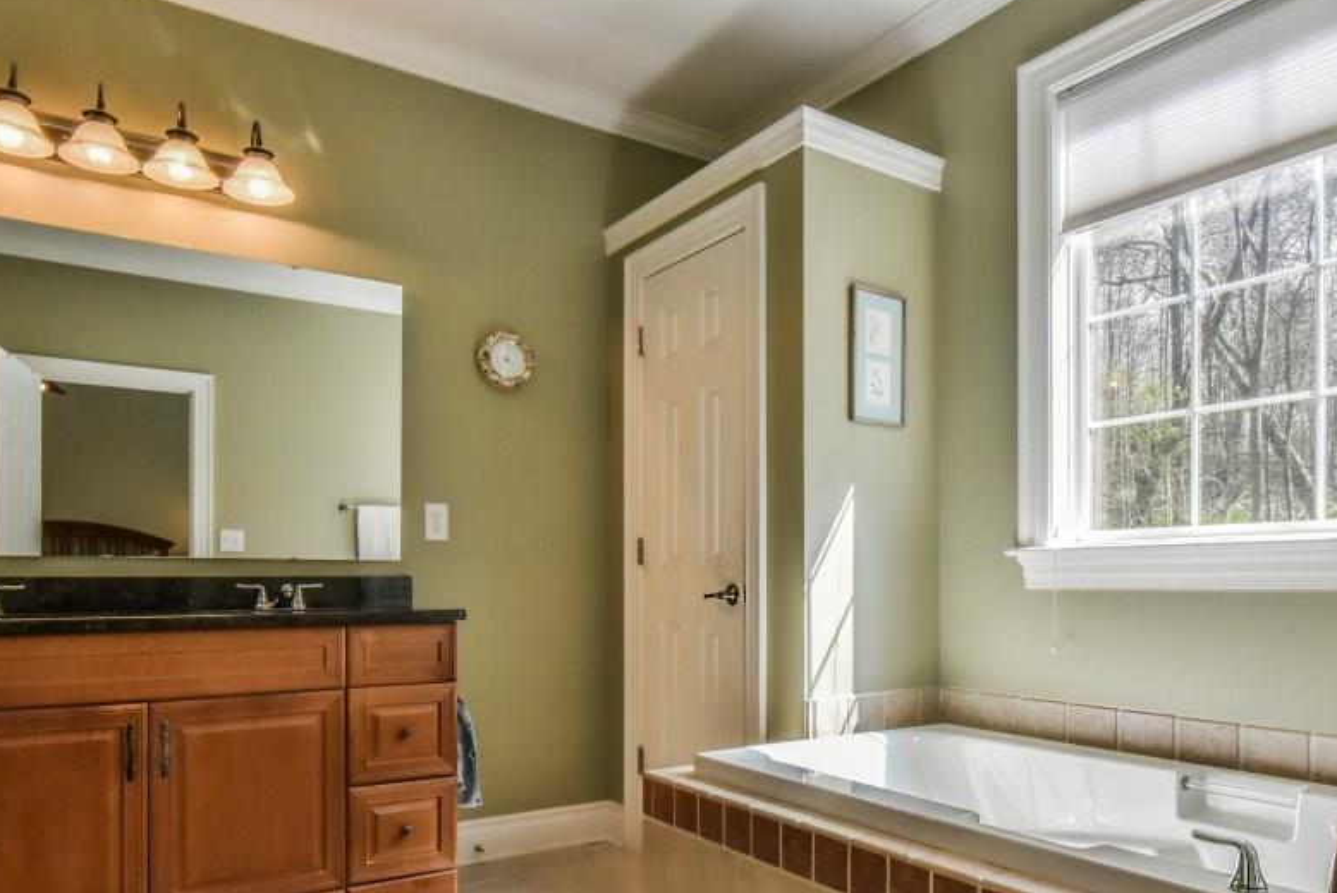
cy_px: 575
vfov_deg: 50.7
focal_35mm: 25
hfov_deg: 71.3
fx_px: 929
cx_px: 732
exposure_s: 1/320
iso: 4000
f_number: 18
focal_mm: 19
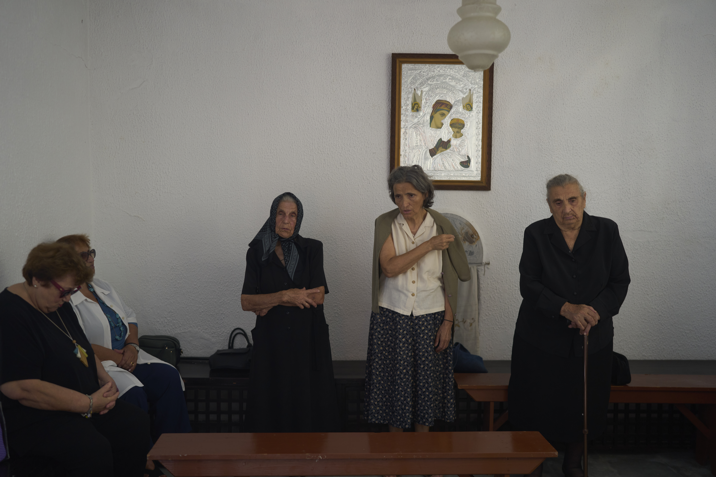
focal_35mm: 35
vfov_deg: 37.9
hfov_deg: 54.4
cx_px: 358
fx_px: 696
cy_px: 238
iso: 400
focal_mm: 35
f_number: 1.8
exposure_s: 1/60
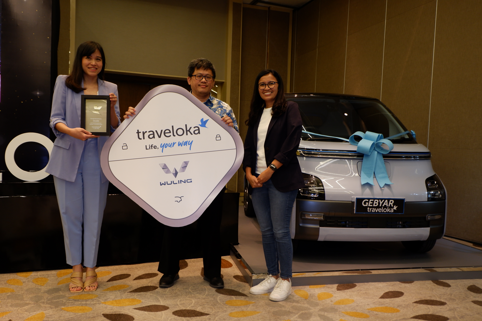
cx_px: 241
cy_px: 160
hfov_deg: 63.7
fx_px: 388
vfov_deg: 45.0
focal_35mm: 29
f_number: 5.6
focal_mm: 19.2
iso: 500
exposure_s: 1/15
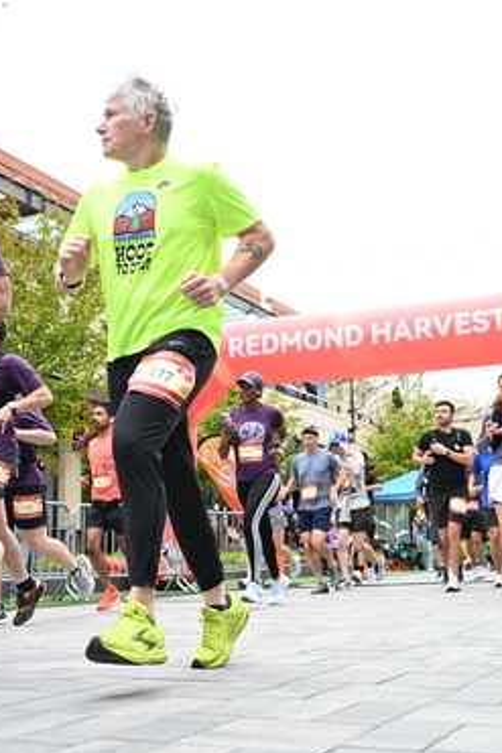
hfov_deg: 29.1
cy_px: 396
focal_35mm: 46
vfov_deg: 42.7
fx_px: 963
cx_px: 310
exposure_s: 1/640
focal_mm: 31
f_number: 4
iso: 2000
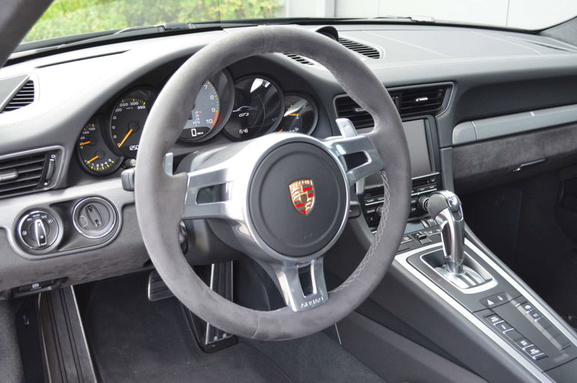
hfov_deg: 45.0
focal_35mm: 44
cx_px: 288
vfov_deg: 30.7
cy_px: 192
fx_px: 696
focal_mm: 29
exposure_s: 1/60
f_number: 4.5
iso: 720
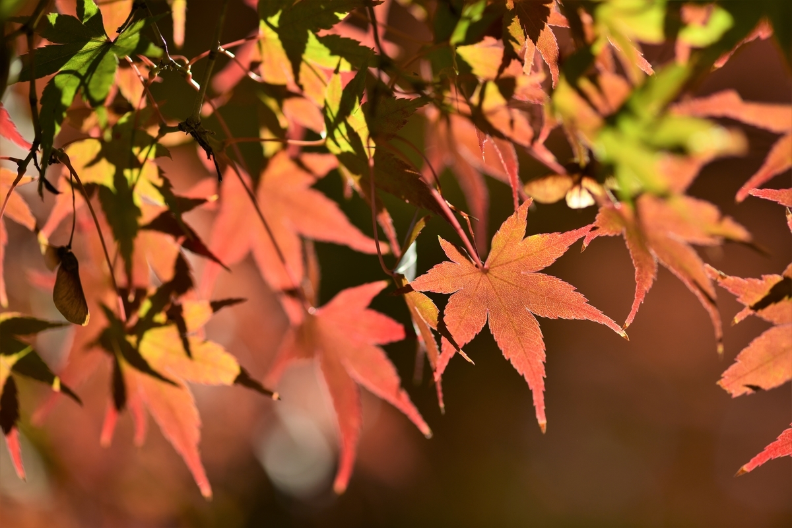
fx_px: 2200
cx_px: 396
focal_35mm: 100
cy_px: 264
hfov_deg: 20.4
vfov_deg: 13.7
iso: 200
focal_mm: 100
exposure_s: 1/2000
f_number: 2.8
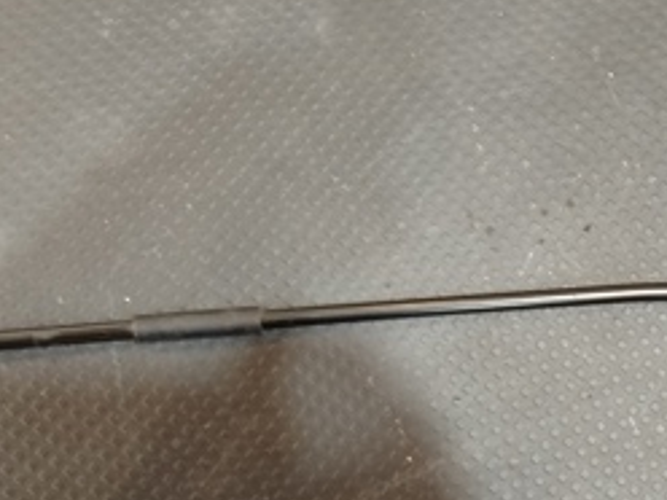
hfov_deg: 31.0
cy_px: 261
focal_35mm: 62
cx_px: 446
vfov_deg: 23.6
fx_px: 1195
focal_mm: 5.31
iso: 500
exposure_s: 1/17
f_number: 1.7
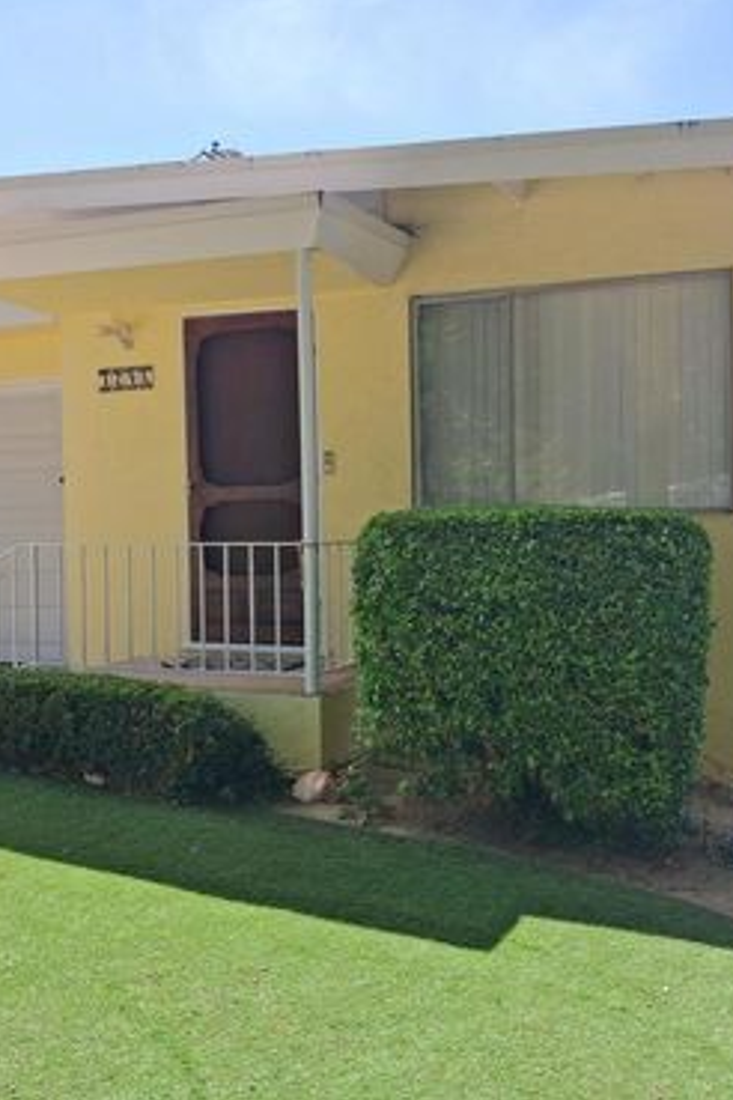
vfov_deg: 50.7
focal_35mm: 38
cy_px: 544
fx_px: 1160
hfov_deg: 35.1
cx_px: 378
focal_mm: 4
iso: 20
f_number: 1.8
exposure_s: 1/480
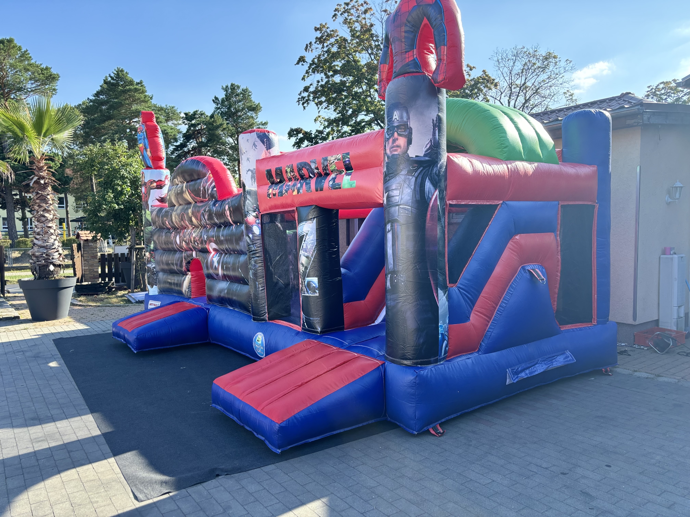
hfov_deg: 67.3
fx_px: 518
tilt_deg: -4.0
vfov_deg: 53.1
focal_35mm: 26
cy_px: 258
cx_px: 345
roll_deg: +0.1
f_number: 1.6
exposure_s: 1/943
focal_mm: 5.96
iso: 50
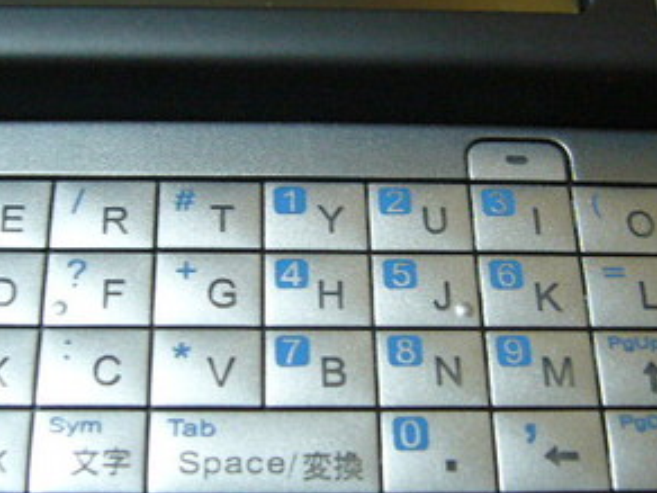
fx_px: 1139
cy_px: 228
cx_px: 270
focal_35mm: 60
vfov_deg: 24.4
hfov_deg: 32.1
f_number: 2.8
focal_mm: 5.8
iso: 200
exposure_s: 1/8
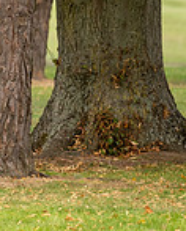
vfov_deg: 1.2
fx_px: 11420
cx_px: -210
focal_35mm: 1663
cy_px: 46
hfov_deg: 0.9
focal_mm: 300
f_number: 4
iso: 400
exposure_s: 1/1000
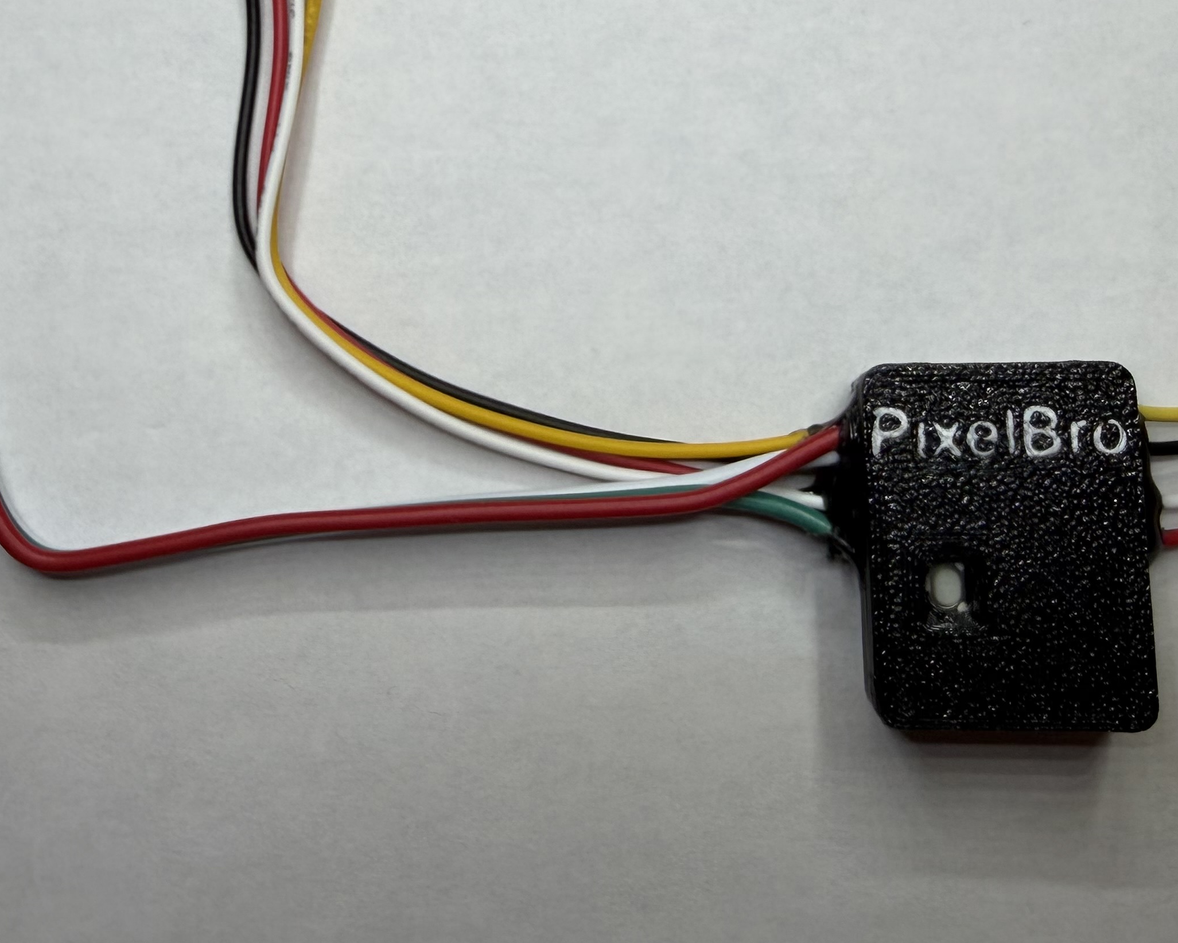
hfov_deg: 40.2
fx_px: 1604
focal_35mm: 46
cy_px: 146
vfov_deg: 31.6
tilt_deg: -82.3
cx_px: 703
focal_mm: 2.22
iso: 80
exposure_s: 1/121
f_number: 2.2
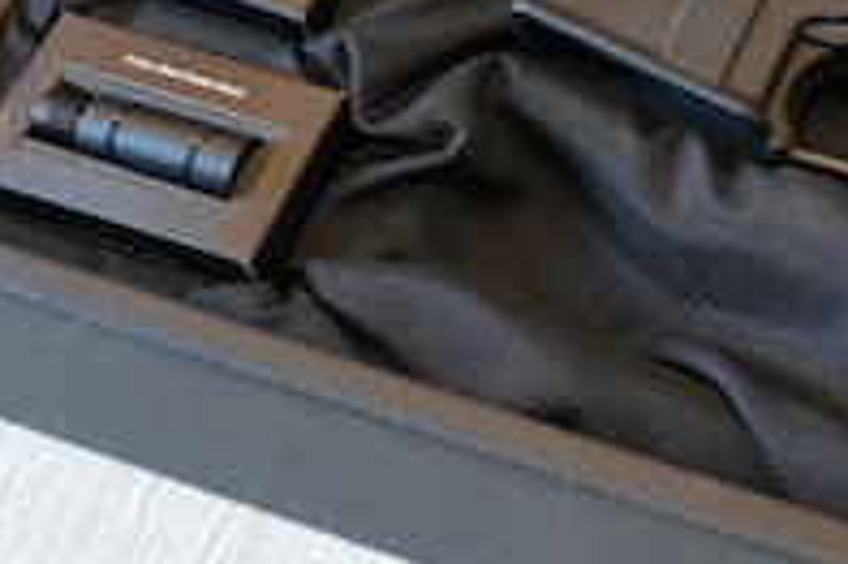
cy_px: 69
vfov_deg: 11.4
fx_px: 2801
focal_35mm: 119
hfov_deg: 16.7
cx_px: 917
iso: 200
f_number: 2.8
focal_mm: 30
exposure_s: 1/6
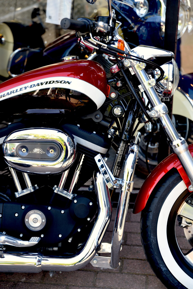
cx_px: 96
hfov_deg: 19.5
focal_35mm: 70
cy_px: 144
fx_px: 562
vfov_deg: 28.8
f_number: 4
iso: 100
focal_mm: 70
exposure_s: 1/60
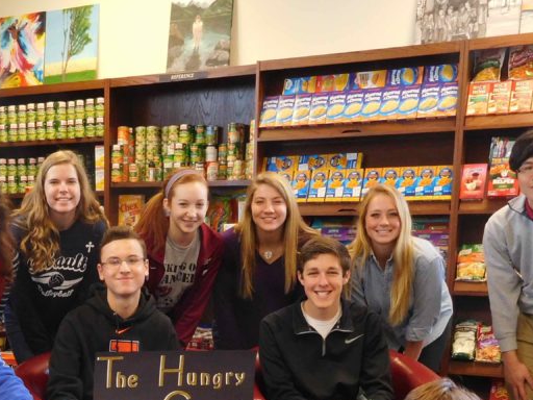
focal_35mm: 56
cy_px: 399
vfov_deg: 24.9
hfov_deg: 33.1
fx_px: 862
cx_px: 84
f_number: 3.5
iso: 400
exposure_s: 1/30
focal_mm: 5
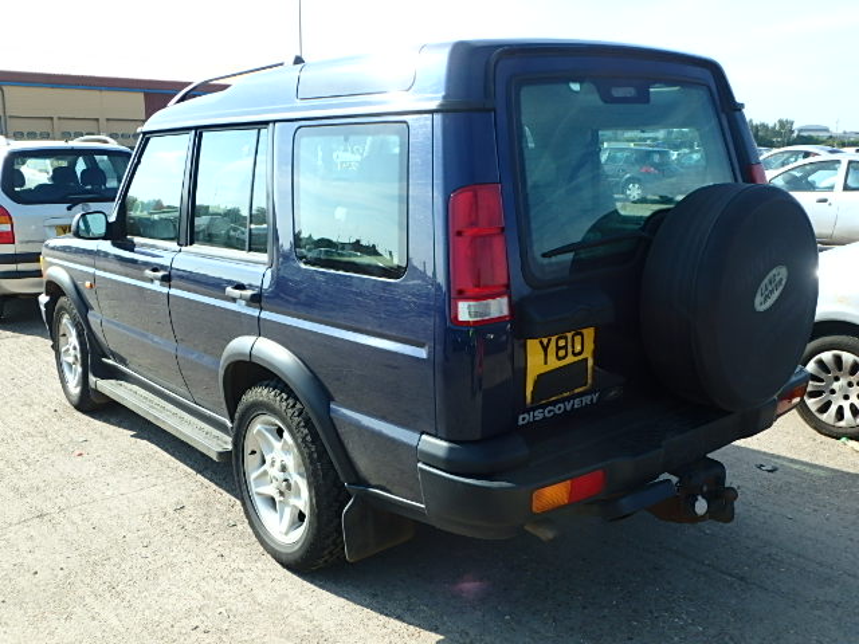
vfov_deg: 41.8
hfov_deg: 54.0
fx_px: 844
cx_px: 430
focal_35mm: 34
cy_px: 322
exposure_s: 1/320
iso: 125
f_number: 4.9
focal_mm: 6
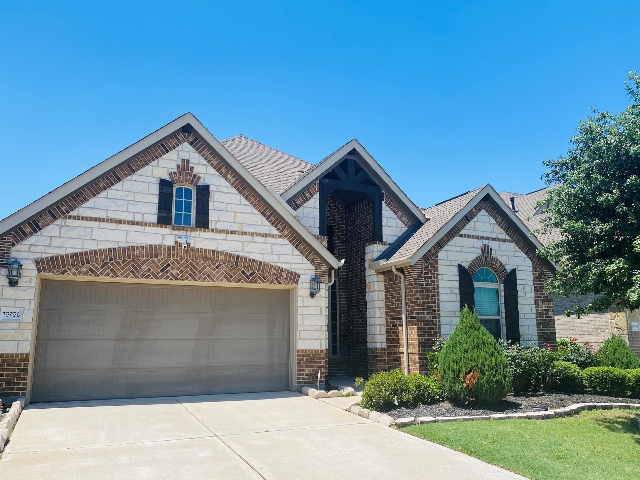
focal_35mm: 28
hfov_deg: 63.4
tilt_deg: +8.5
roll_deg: -0.4
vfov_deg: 49.7
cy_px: 251
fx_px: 518
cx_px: 317
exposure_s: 1/2688
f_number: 1.8
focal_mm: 4.25
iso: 32
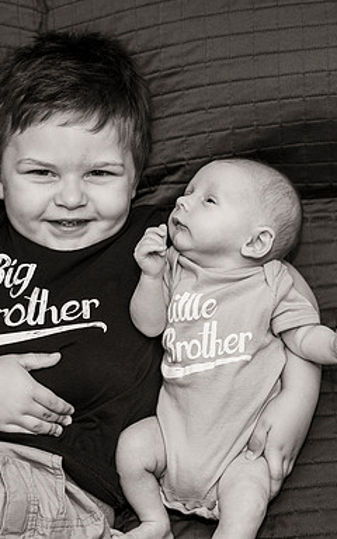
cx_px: 60
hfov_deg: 16.8
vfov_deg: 26.8
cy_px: 269
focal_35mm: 77
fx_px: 1132
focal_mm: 50
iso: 800
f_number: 3.5
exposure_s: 1/100
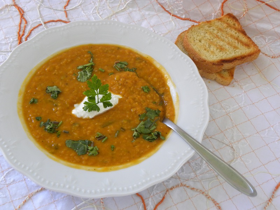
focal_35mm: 52
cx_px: 140
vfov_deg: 28.0
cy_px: 105
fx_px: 421
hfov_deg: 36.8
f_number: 3.5
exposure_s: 1/64.5
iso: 201
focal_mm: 9.2
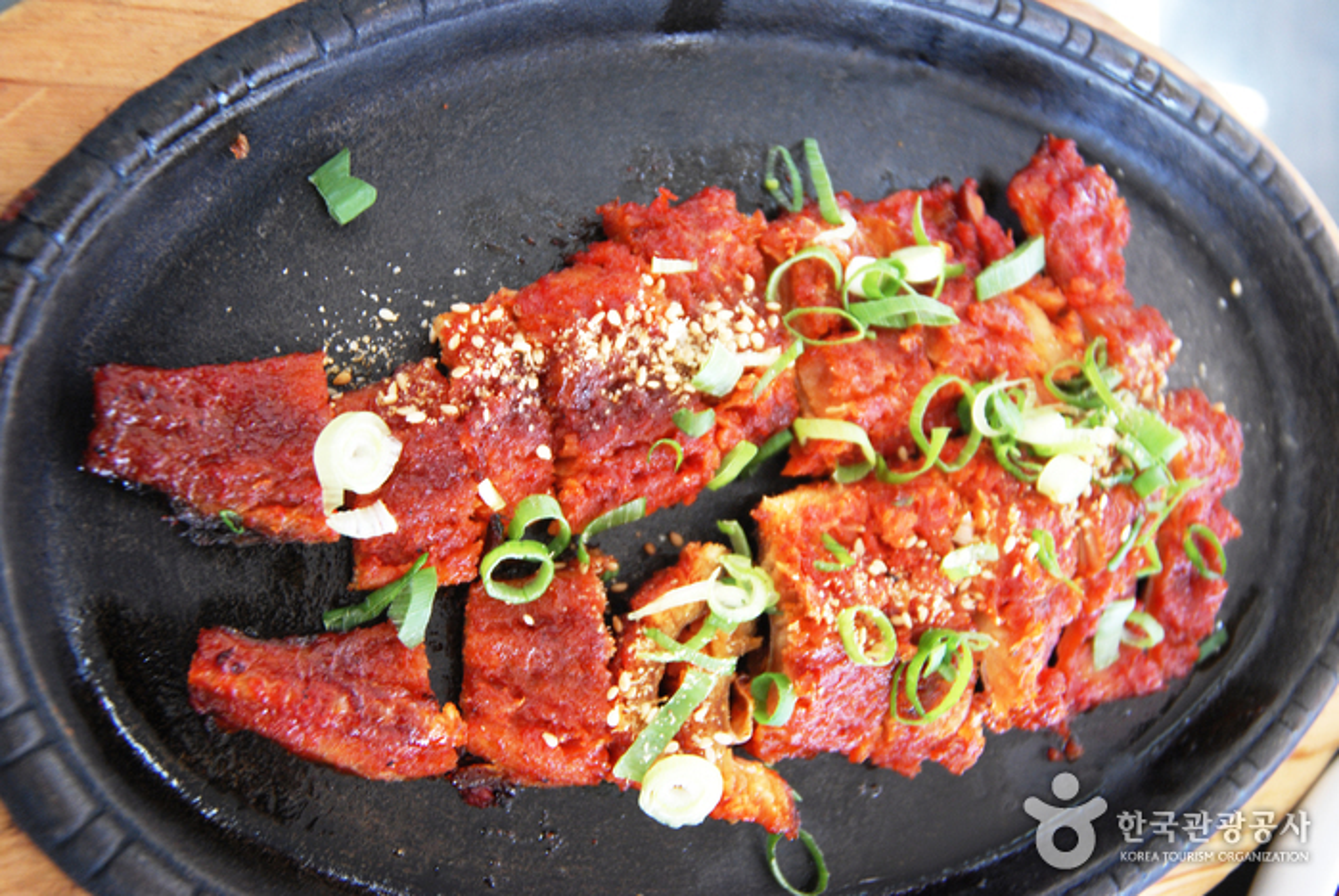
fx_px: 1229
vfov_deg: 40.1
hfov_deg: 57.2
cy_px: 448
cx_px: 670
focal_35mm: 33
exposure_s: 1/30
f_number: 4
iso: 400
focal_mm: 22
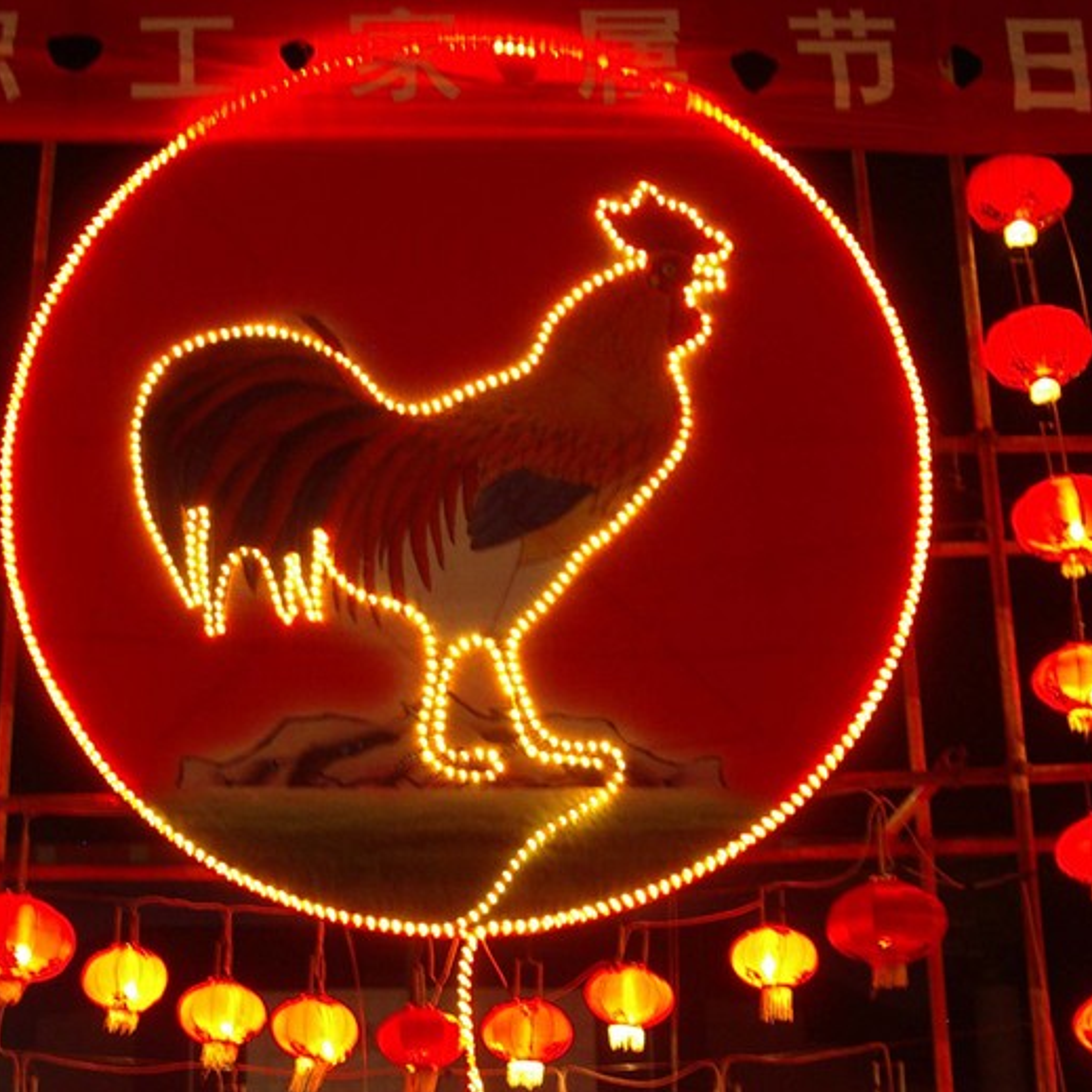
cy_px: 550
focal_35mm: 62
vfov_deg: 27.7
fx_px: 2213
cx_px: 457
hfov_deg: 27.7
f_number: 3
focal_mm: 7.8
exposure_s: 1/6
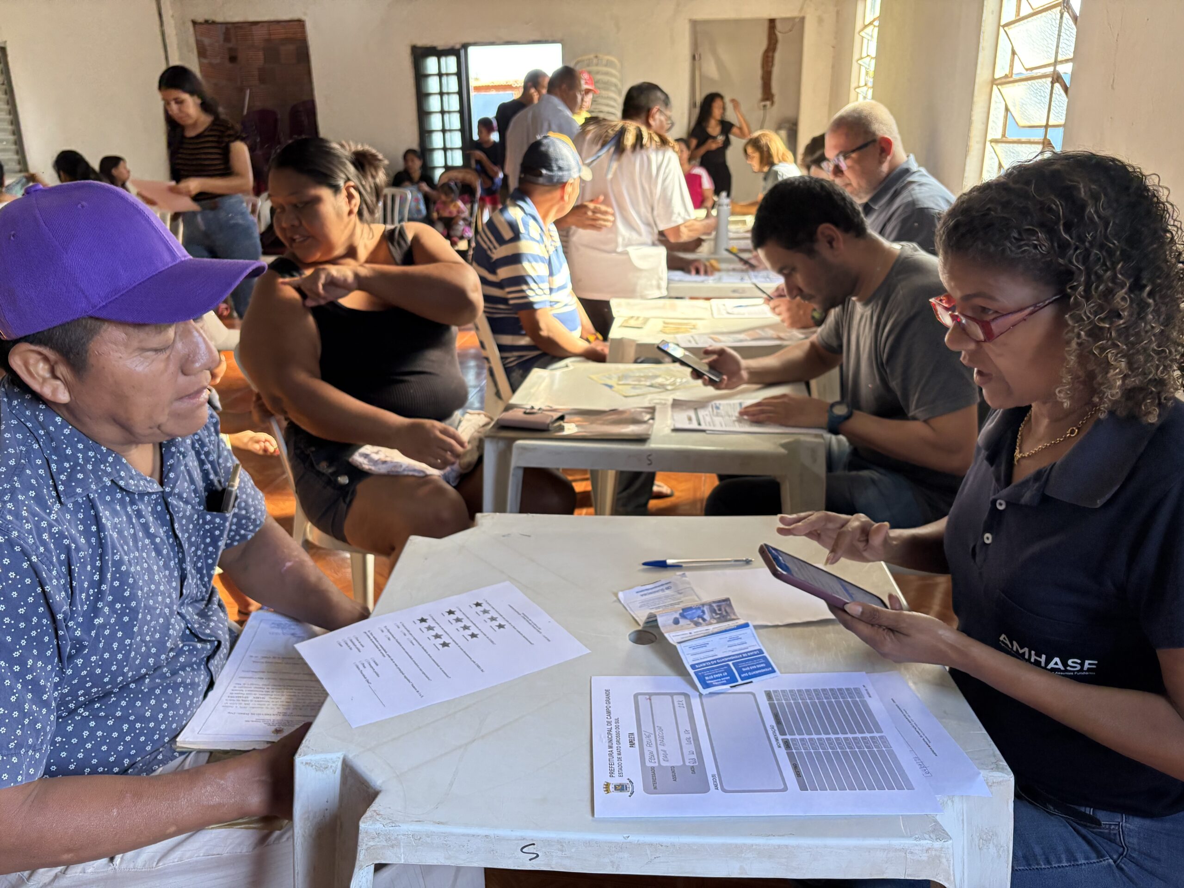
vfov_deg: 53.1
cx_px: 592
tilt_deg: -18.9
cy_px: 444
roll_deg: +1.2
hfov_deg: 67.3
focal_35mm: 26
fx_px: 889
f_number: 1.6
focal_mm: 5.96
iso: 160
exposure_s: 1/120
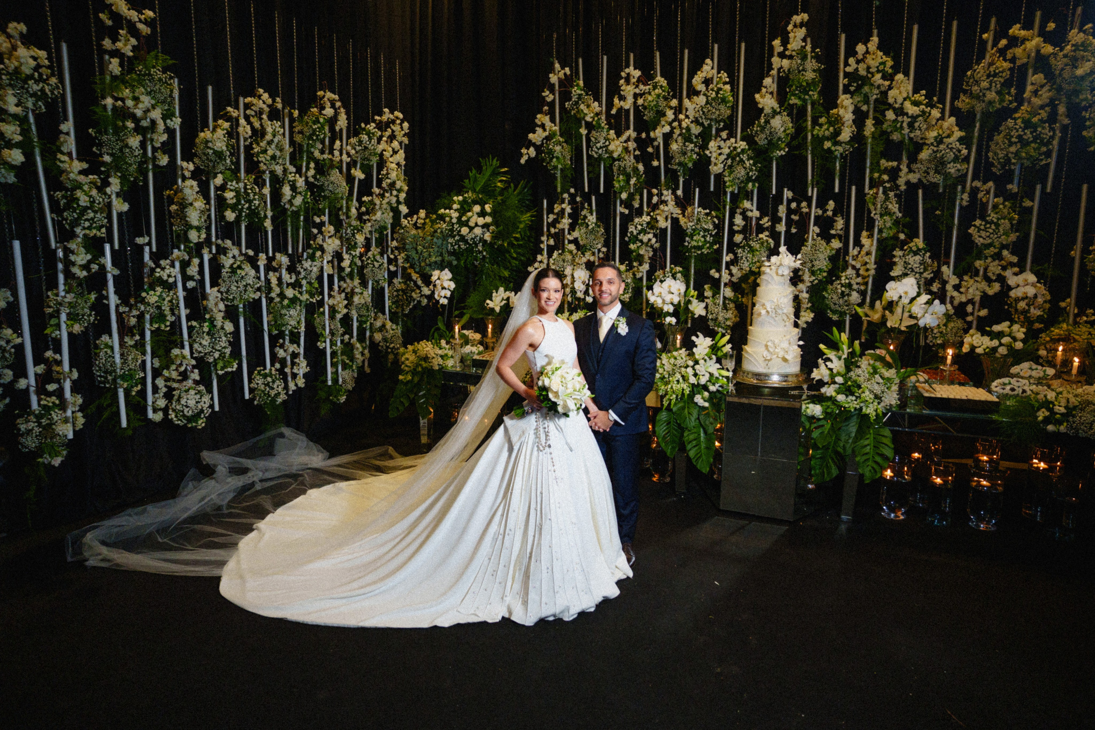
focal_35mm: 18
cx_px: 567
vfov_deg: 68.0
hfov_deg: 90.7
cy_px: 352
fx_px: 541
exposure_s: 1/200
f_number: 3.2
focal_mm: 17
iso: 1600
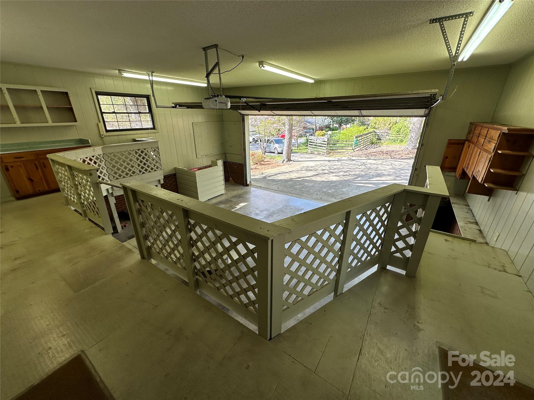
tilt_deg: -21.4
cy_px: 200
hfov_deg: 102.1
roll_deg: +0.0
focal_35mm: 14
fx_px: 216
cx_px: 267
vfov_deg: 85.7
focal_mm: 2.22
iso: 40
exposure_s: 1/132
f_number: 2.2
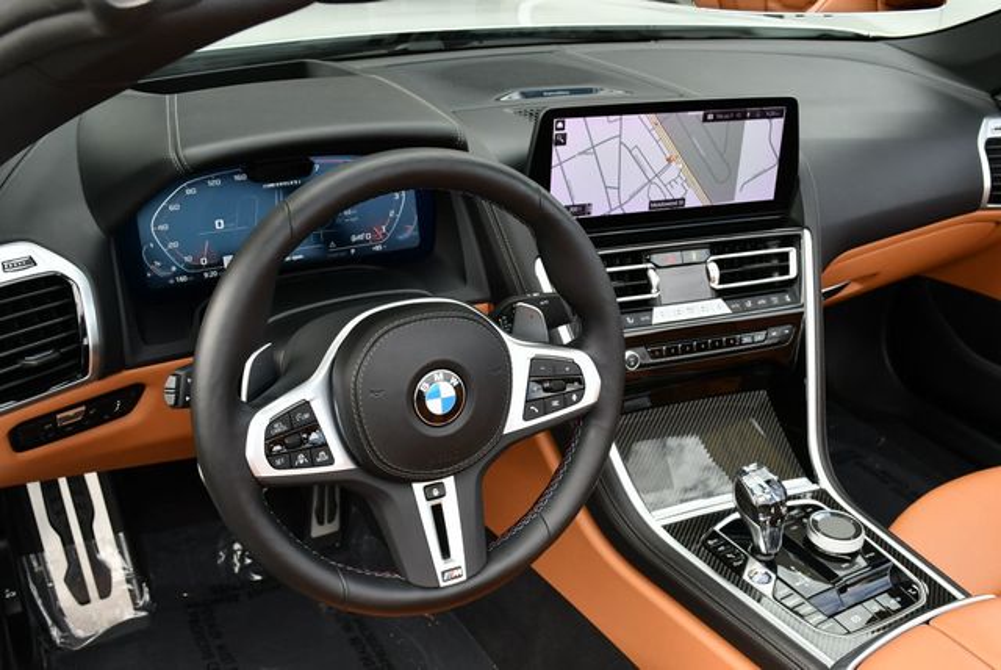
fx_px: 1002
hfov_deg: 53.1
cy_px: 335
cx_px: 500
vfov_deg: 36.9
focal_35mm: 36
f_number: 5
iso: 400
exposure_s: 1/250
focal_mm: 18
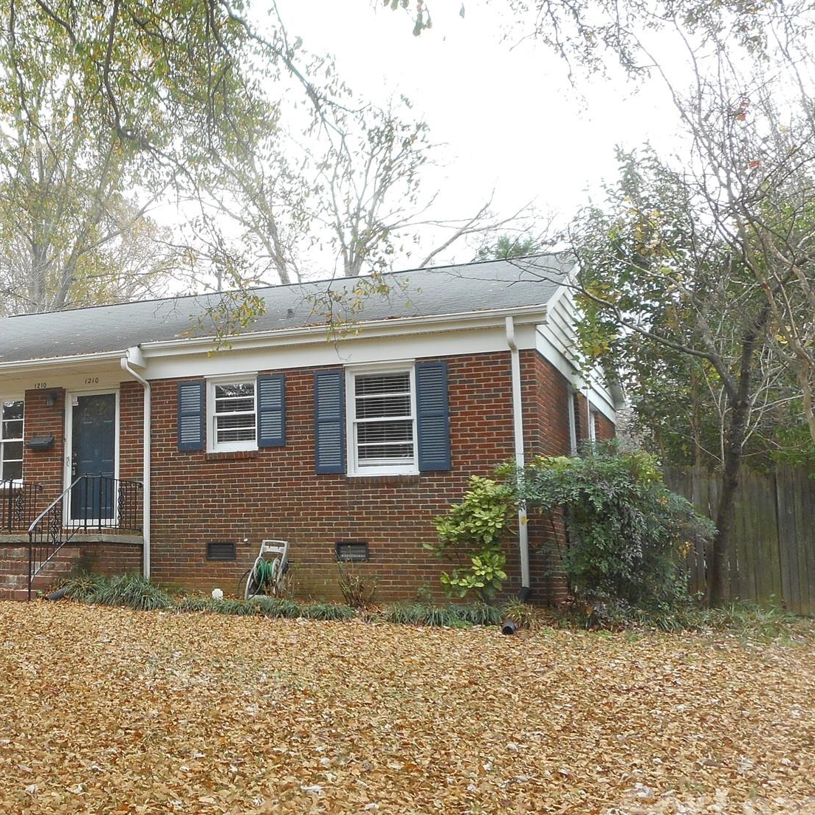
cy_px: 359
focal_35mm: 41
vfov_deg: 40.9
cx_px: 152
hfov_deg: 39.2
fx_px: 1092
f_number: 3.7
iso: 80
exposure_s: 1/40
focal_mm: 4.5
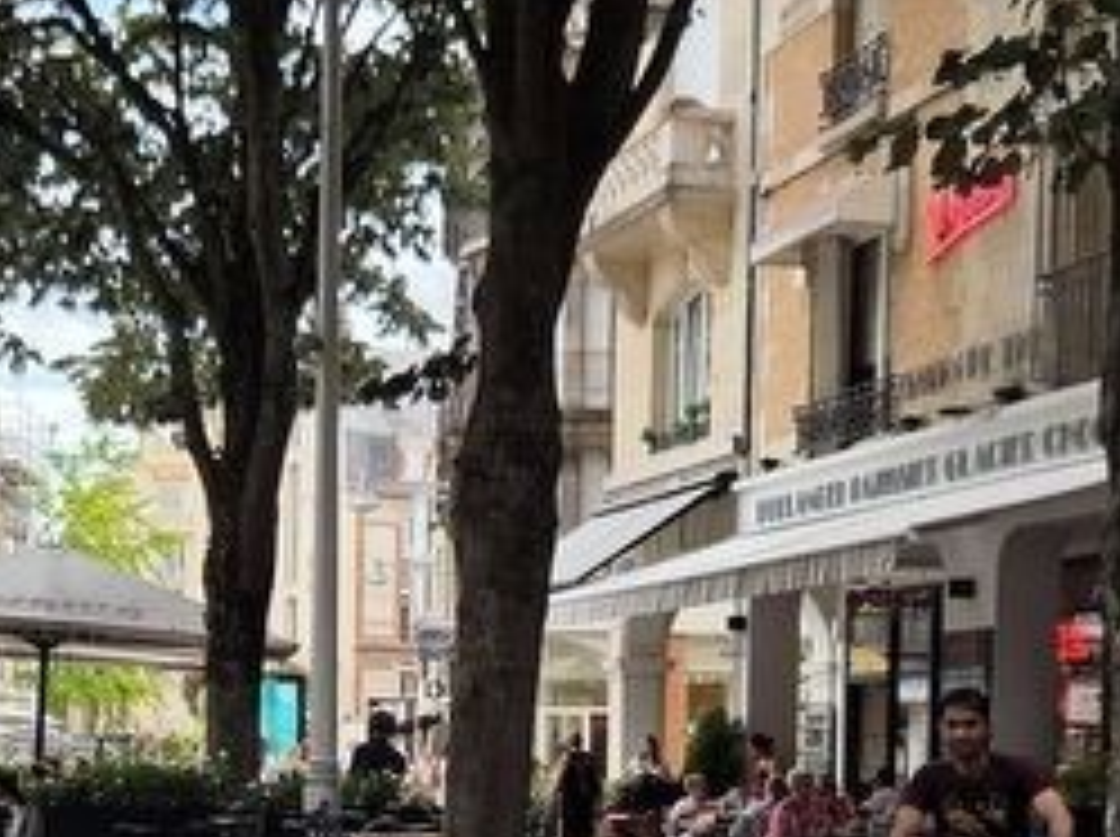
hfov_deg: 26.2
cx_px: 351
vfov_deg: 19.2
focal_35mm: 74
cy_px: 860
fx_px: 2391
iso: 80
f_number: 1.8
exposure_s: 1/3026
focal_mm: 5.4
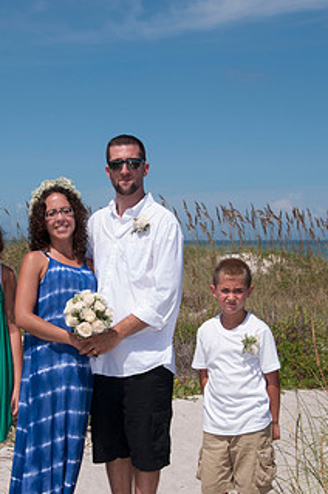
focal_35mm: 74
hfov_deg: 18.3
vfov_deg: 27.2
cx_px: 100
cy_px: 330
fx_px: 1013
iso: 100
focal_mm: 35
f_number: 11
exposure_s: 1/250
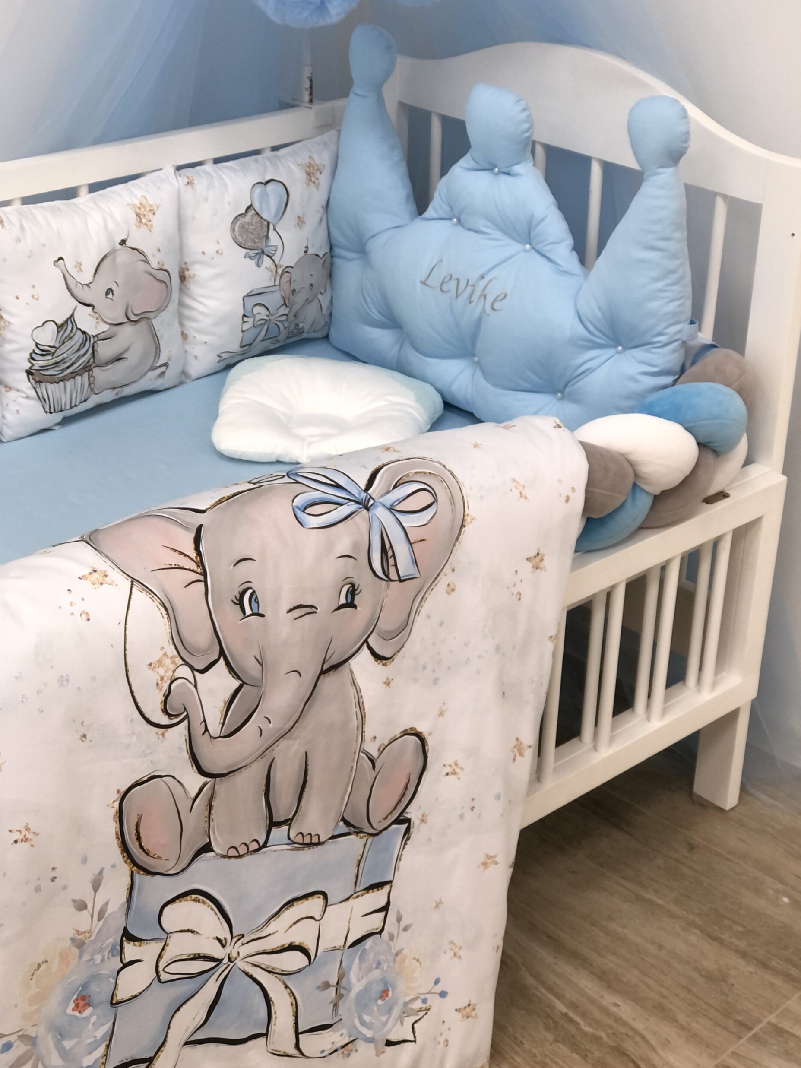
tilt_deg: -26.7
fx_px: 1820
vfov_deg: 32.7
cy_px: 532
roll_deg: -2.1
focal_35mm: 59
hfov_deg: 24.8
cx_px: 393
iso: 64
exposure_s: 1/33
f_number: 2.8
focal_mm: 6.6
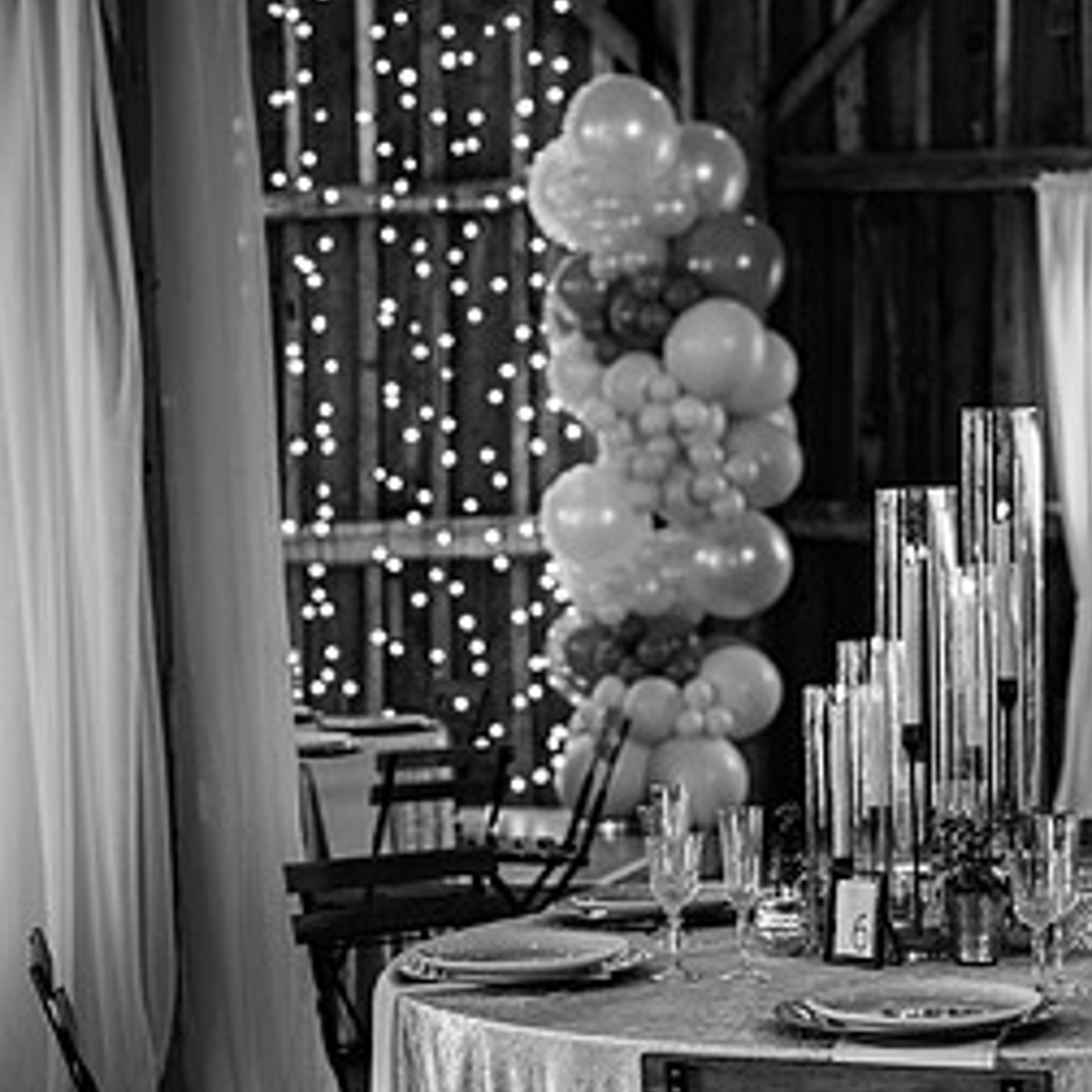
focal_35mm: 88
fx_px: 3141
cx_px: 600
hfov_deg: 19.7
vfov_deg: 19.4
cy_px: 936
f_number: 4.5
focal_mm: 58
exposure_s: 1/200
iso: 320
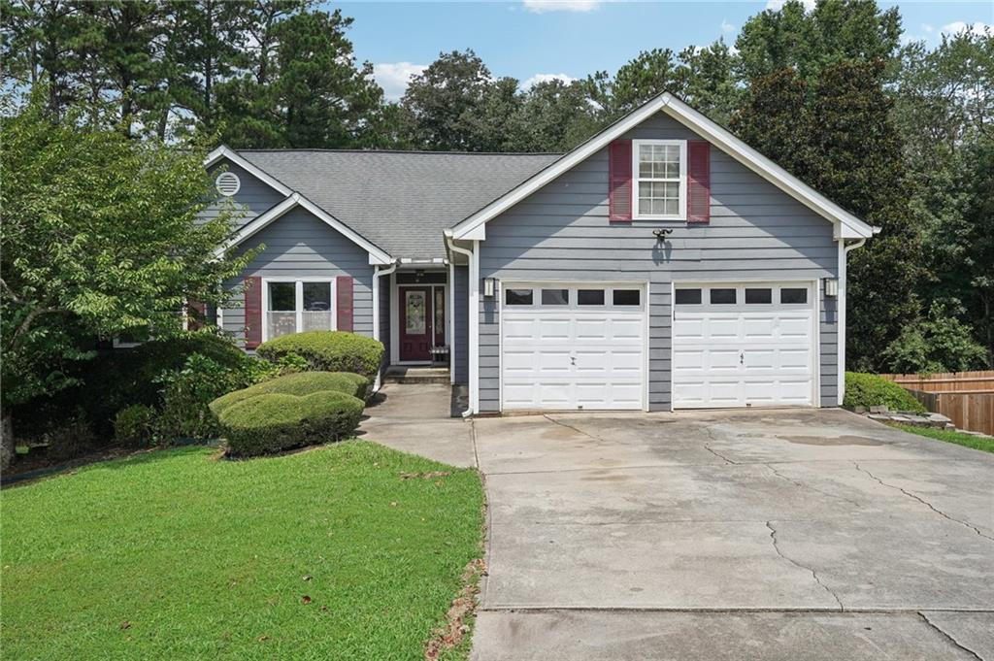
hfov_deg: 62.8
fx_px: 814
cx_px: 497
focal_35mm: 30
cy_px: 330
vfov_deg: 44.2
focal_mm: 29.5
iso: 400
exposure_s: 1/1000
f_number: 8
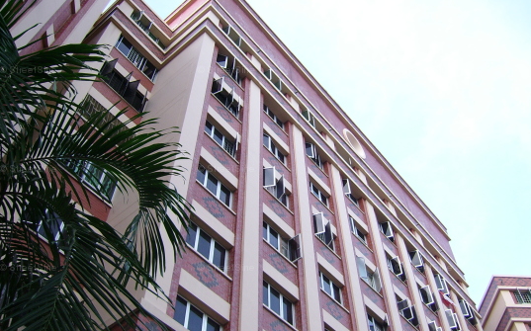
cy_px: 170
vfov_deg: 33.5
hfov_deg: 51.6
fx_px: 550
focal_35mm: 38
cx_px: 271
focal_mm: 5.95
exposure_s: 1/50
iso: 100
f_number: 2.8
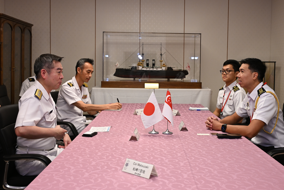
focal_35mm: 46
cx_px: 162
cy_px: 90
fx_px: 363
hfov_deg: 42.6
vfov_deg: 29.2
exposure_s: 1/200
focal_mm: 40
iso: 1600
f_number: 5.6
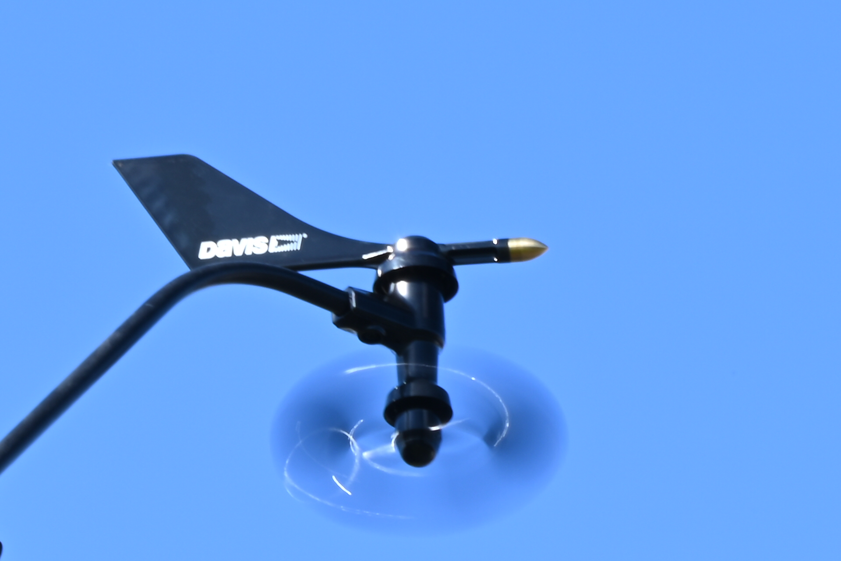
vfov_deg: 6.9
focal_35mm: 200
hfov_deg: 10.3
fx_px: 4672
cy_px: 280
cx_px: 420
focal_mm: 200
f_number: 36
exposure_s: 1/3
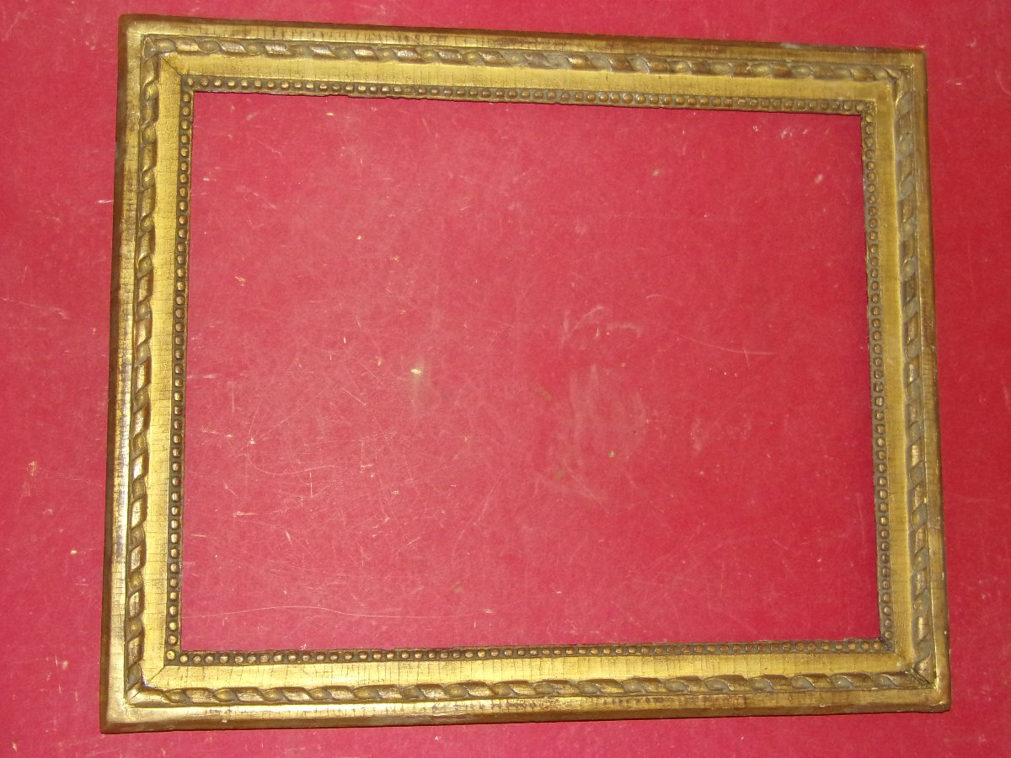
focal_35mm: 43
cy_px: 379
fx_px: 1256
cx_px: 506
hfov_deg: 43.9
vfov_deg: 33.6
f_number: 4.1
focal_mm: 7.8
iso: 200
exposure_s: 1/34
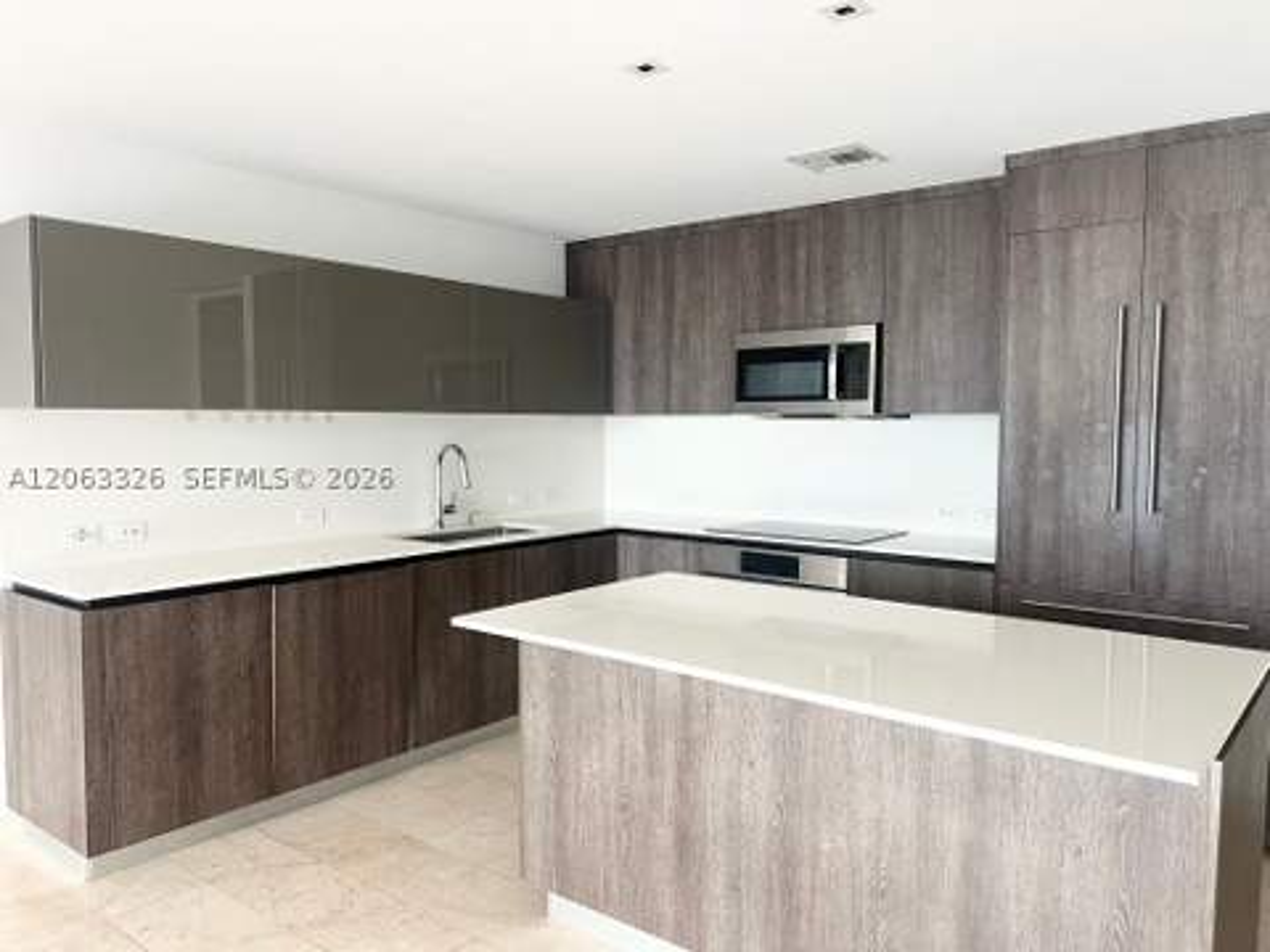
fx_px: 954
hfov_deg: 67.3
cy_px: 476
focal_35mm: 26
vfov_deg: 53.1
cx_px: 635
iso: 125
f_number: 1.5
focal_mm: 5.7
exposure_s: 1/79
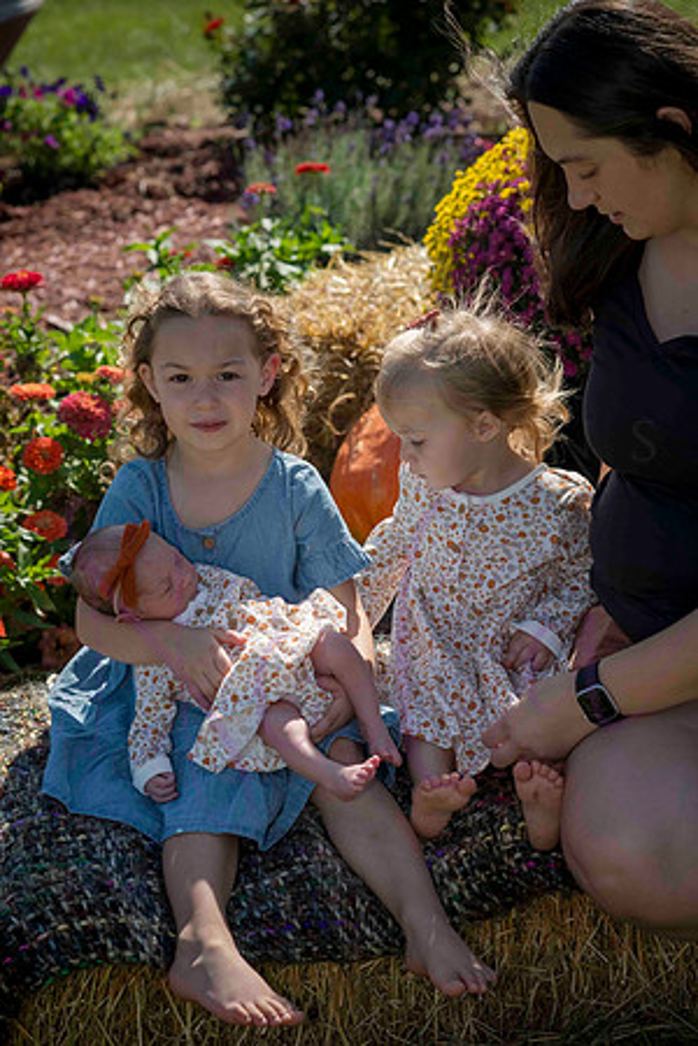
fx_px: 2472
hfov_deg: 16.1
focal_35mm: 85
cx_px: 349
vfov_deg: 23.9
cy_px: 523
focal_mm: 85
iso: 400
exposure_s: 1/1250
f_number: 6.3
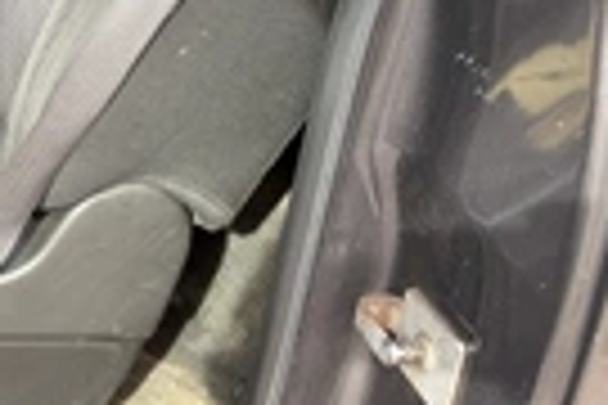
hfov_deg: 23.6
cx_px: -216
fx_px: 1250
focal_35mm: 74
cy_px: 104
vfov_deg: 18.3
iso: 100
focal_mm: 6.76
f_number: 1.78
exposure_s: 1/342
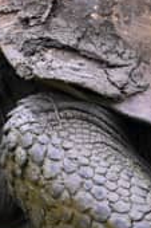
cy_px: 162
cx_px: -53
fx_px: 5932
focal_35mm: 941
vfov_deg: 2.2
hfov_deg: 1.5
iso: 100
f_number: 5.6
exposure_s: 1/60
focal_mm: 400
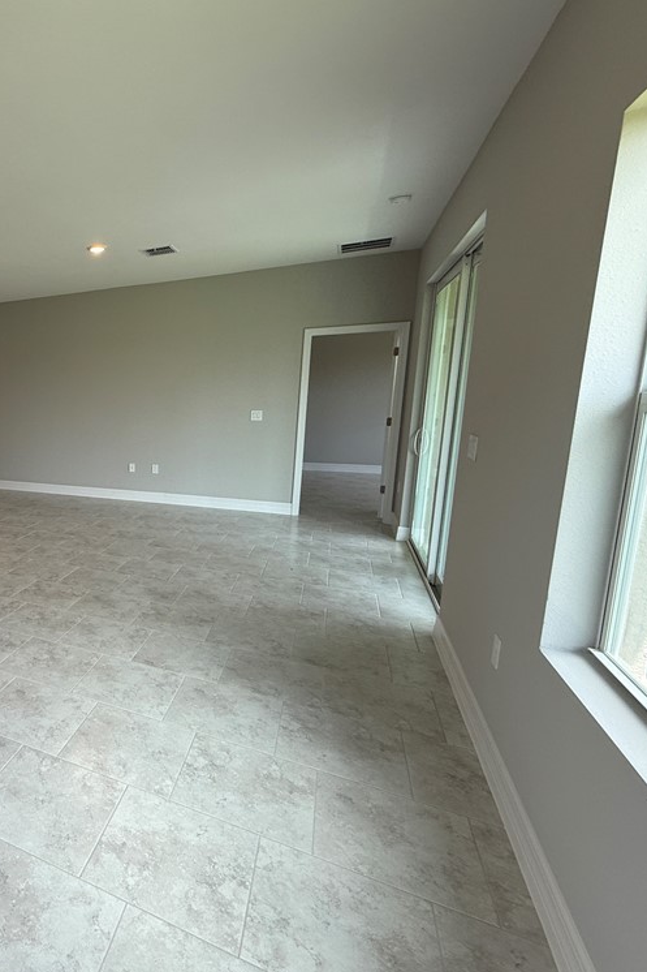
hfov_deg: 50.8
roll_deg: +1.6
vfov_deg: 84.0
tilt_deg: -8.0
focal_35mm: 20
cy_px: 479
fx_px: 539
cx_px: 9
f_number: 2.2
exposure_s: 1/120
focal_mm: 2.22
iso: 50
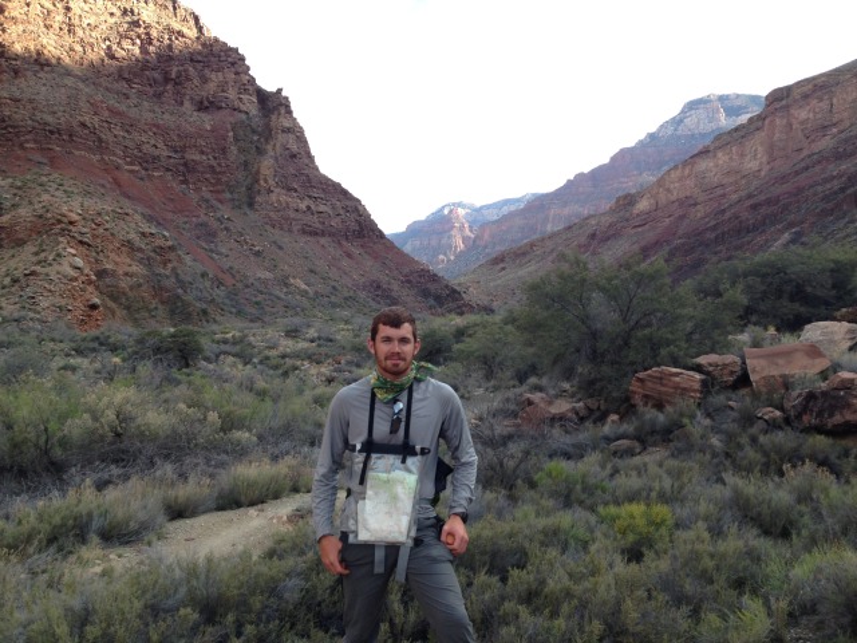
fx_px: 817
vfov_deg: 42.9
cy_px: 322
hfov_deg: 55.4
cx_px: 428
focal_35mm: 33
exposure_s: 1/285
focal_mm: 4.12
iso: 50
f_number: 2.4
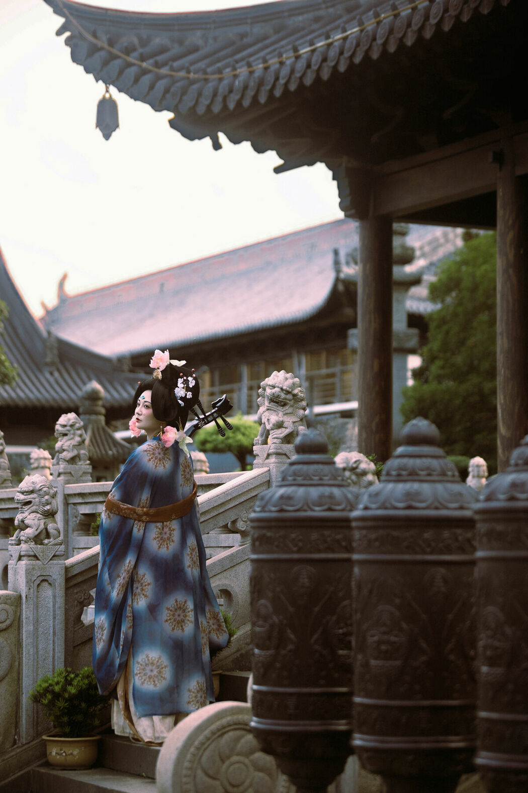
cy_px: 396
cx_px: 264
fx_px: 2156
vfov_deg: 20.8
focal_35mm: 98
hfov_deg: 14.0
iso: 500
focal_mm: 98
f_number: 2.8
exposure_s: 1/1000
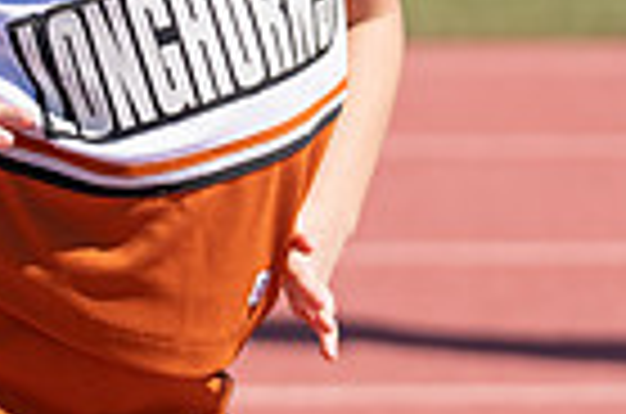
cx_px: 189
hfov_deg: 7.0
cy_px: 38
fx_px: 5083
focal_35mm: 293
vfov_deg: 4.7
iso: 100
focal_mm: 70
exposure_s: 1/2000
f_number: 2.8
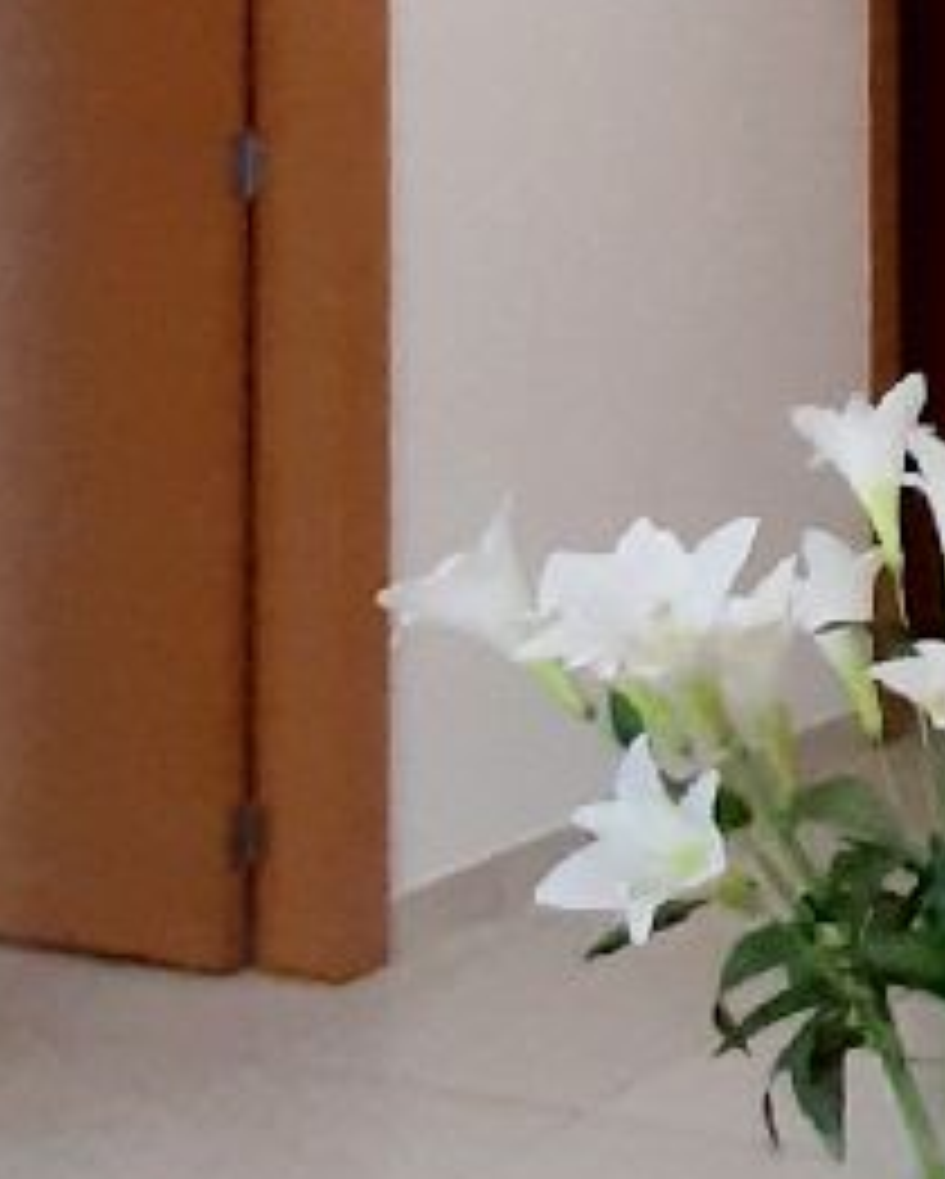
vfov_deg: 27.4
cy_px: 61
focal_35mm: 66
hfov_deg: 18.9
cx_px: 1606
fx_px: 2305
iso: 200
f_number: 2.2
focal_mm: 1.42
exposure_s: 1/50
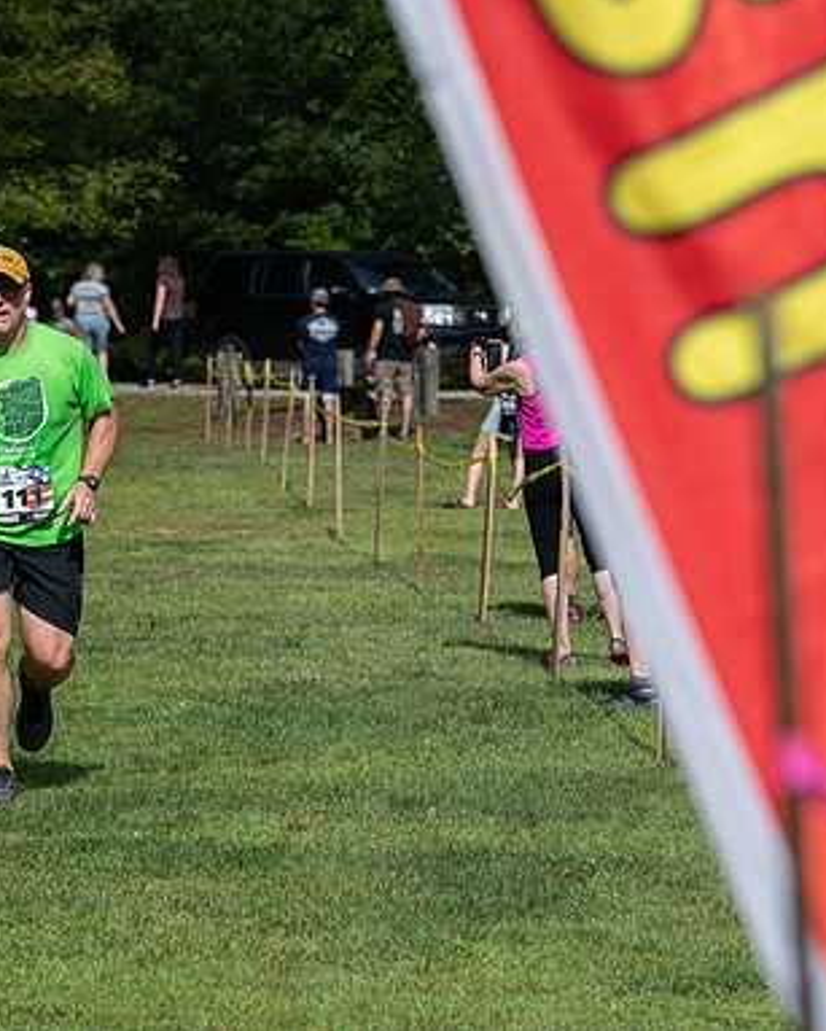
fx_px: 6501
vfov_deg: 9.1
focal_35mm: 213
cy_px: 513
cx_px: 161
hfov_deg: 7.3
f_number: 6.3
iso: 200
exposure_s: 1/1250
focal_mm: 150
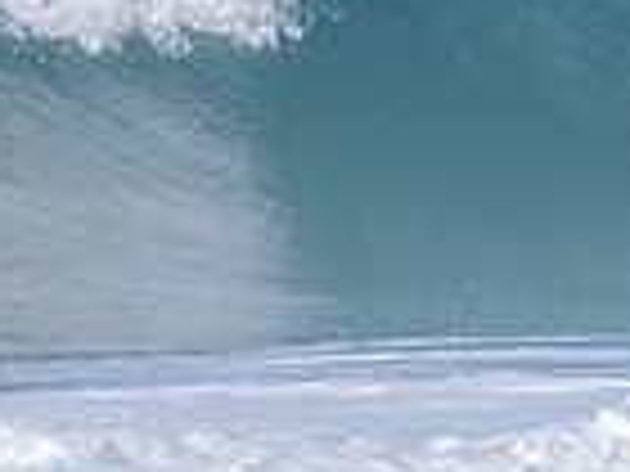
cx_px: -158
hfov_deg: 0.7
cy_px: -110
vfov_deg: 0.5
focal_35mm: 2994
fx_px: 54490
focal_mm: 500
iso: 250
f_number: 5.6
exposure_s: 1/2000
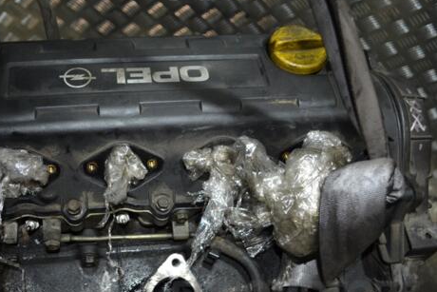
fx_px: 522
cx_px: 155
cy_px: 168
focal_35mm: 43
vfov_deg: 31.2
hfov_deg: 44.9
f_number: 3.8
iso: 640
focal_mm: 22
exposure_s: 1/60
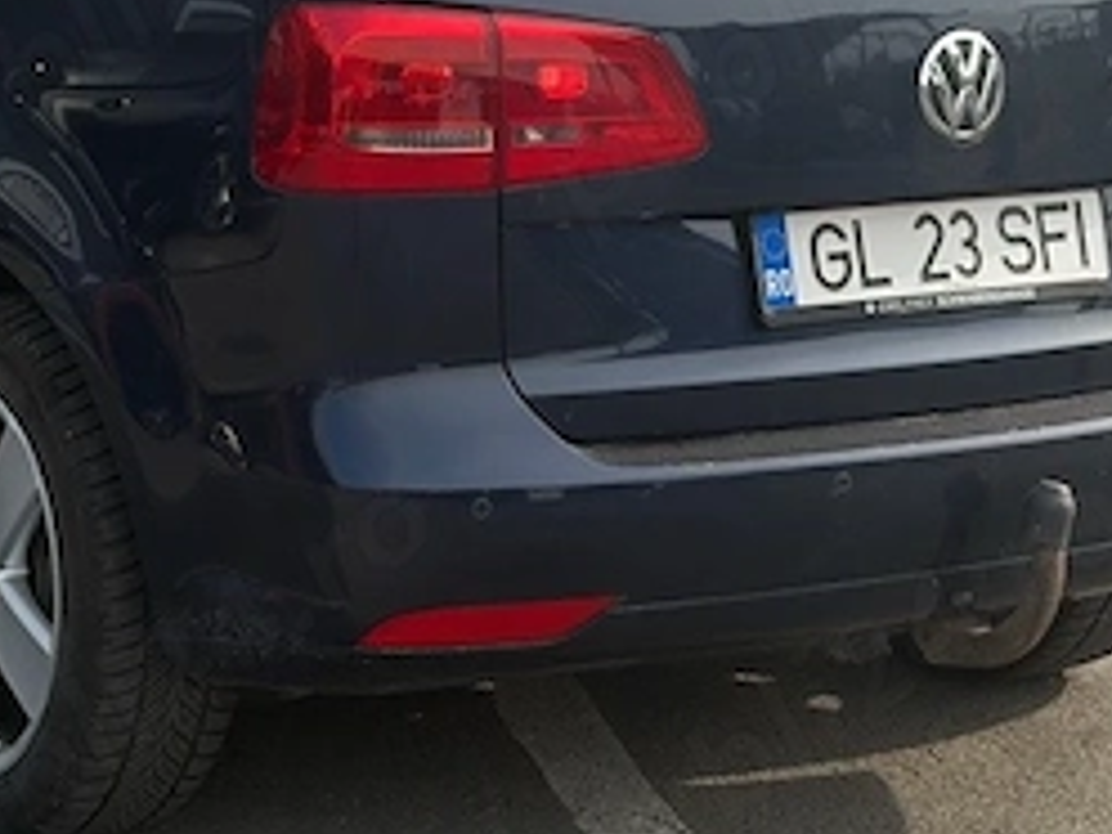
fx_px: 4048
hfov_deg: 15.6
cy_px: 22
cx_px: 318
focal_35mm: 126
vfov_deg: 11.7
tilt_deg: -6.0
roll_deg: +0.2
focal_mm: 5.96
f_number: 1.6
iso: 32
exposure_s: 1/1099
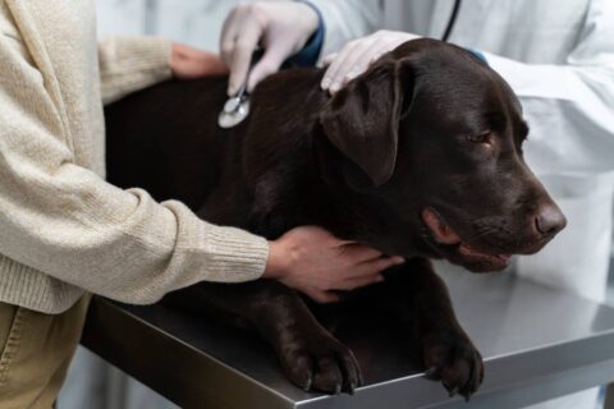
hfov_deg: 33.9
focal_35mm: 59
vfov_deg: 23.0
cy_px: 204
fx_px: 1006
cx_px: 307
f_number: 2.8
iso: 640
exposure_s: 1/320
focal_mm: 59
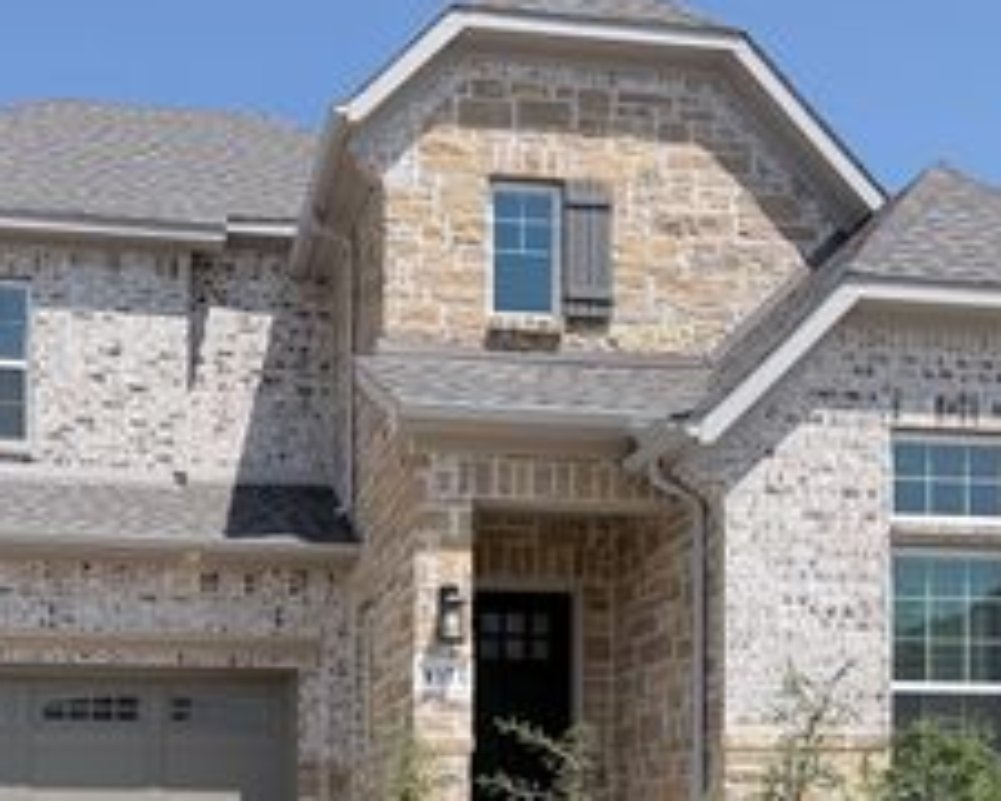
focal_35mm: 52
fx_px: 1541
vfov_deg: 27.6
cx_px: 343
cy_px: 790
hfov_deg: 35.7
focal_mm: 6.76
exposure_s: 1/5714
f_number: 1.78
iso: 80
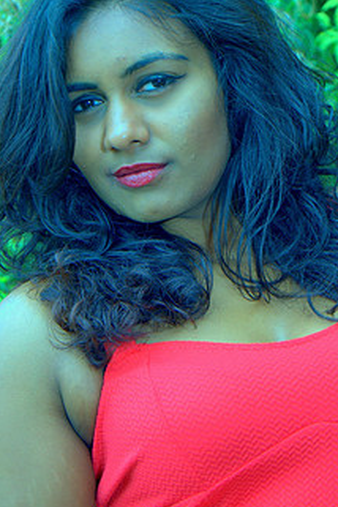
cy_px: 177
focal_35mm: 116
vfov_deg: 17.6
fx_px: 1629
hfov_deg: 11.8
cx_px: 186
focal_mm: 55
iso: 100
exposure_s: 1/60
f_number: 5.6
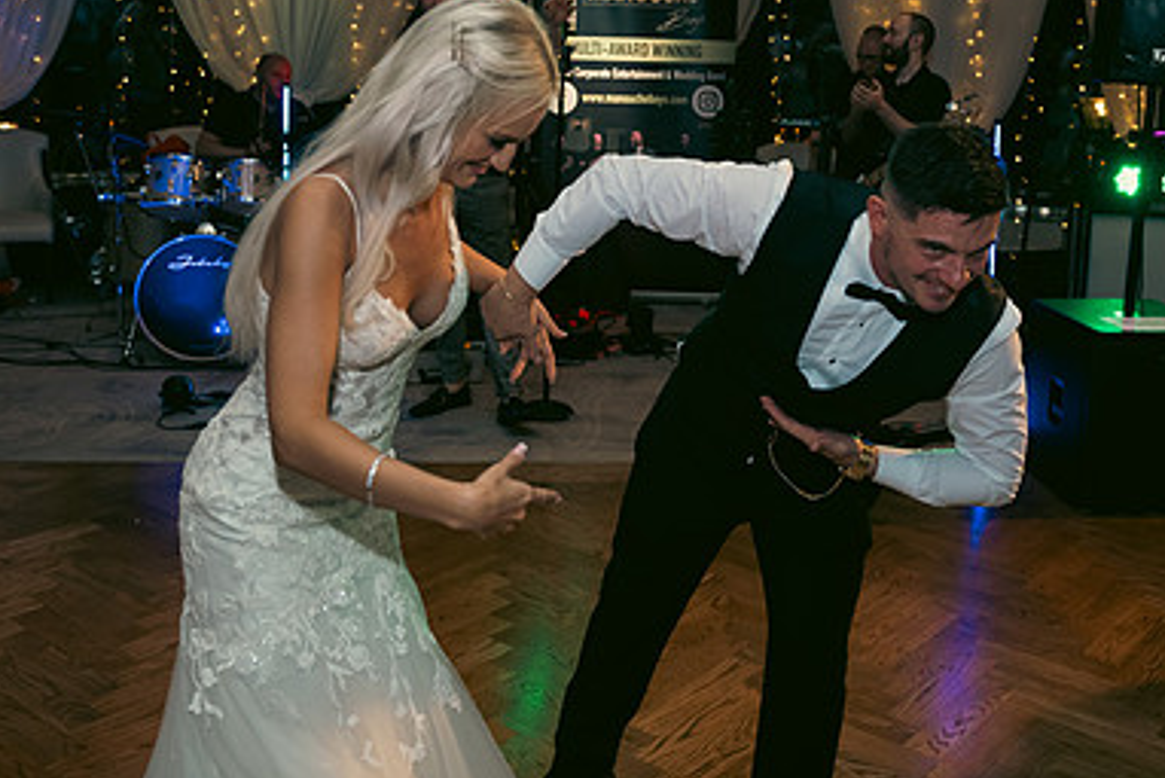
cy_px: 206
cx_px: 659
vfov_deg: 32.1
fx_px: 1327
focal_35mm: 41
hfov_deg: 47.3
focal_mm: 27
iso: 640
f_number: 3.5
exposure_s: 1/160
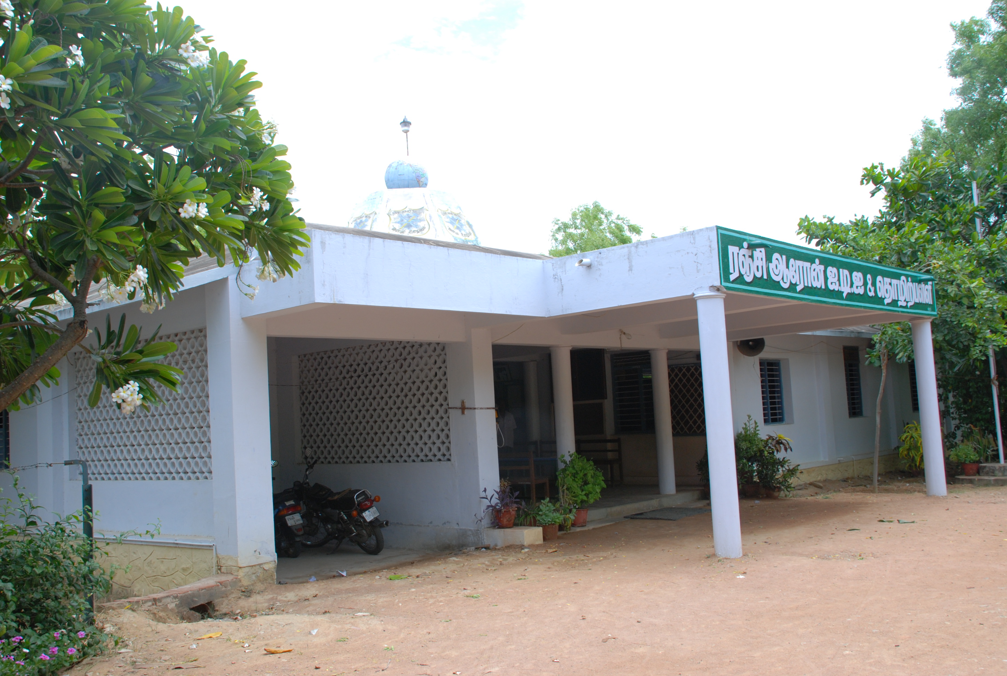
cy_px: 338
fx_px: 925
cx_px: 504
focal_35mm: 33
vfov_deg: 40.1
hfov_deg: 57.1
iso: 200
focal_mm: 22
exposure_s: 1/200
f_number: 7.1
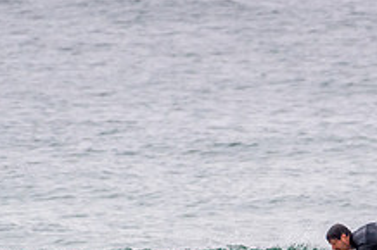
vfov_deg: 0.8
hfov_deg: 1.3
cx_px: 392
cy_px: 331
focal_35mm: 1633
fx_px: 17088
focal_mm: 500
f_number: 5.6
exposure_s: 1/1000
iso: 800
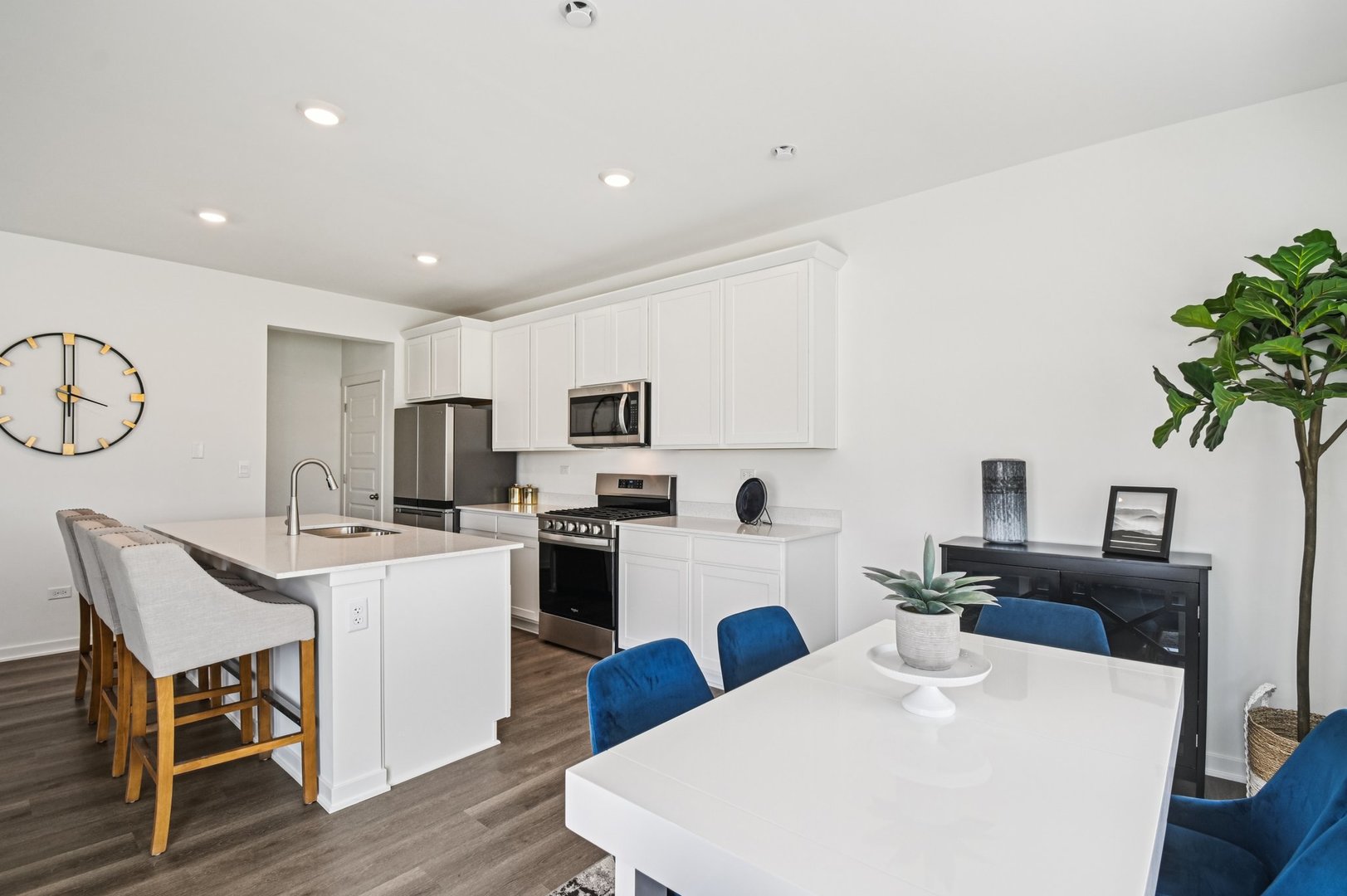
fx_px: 561
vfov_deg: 77.3
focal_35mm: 15
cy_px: 448
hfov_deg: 100.4
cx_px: 674
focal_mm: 10
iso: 100
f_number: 8
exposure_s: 1/30
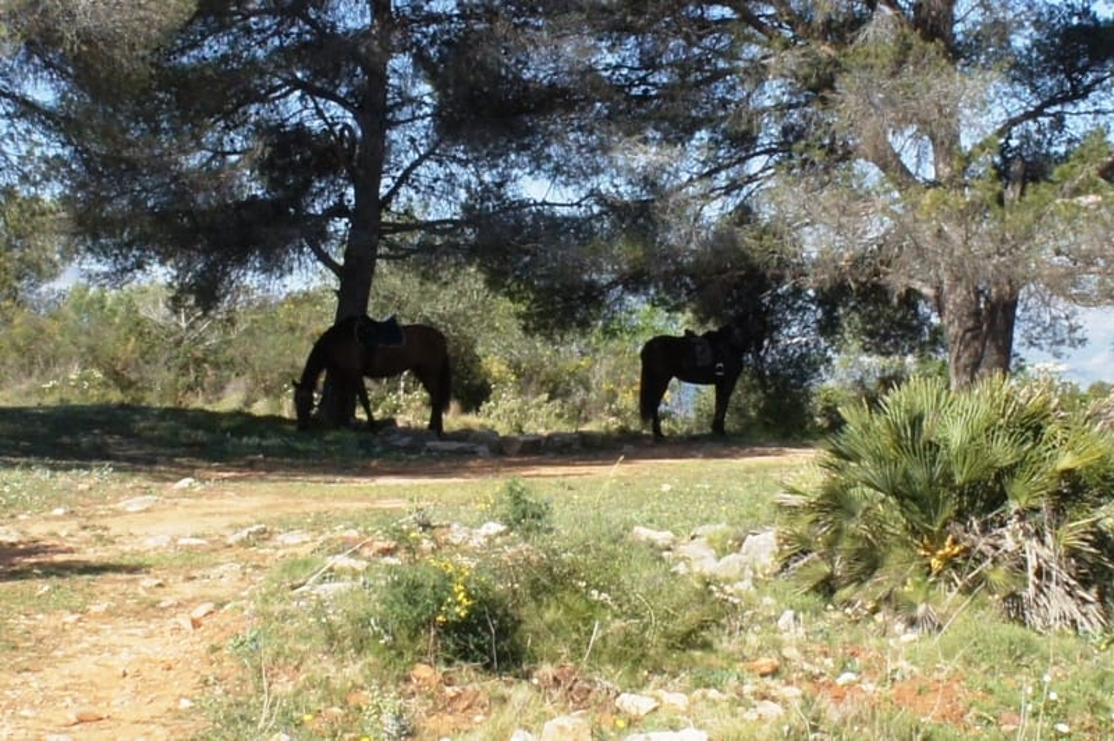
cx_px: 557
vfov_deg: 18.4
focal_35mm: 74
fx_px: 2288
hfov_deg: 27.4
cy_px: 370
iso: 800
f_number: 18
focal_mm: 16
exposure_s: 1/250
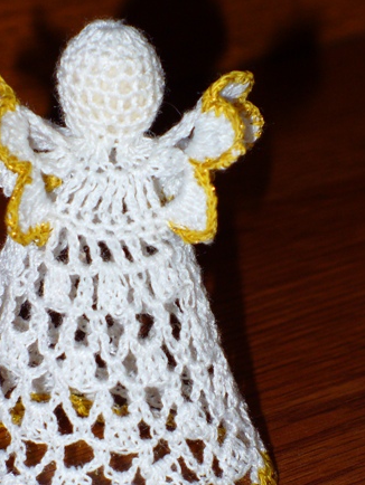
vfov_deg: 7.6
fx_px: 3666
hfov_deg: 5.7
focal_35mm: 261
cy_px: 264
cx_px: 121
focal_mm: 29.2
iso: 100
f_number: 4.2
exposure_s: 1/30
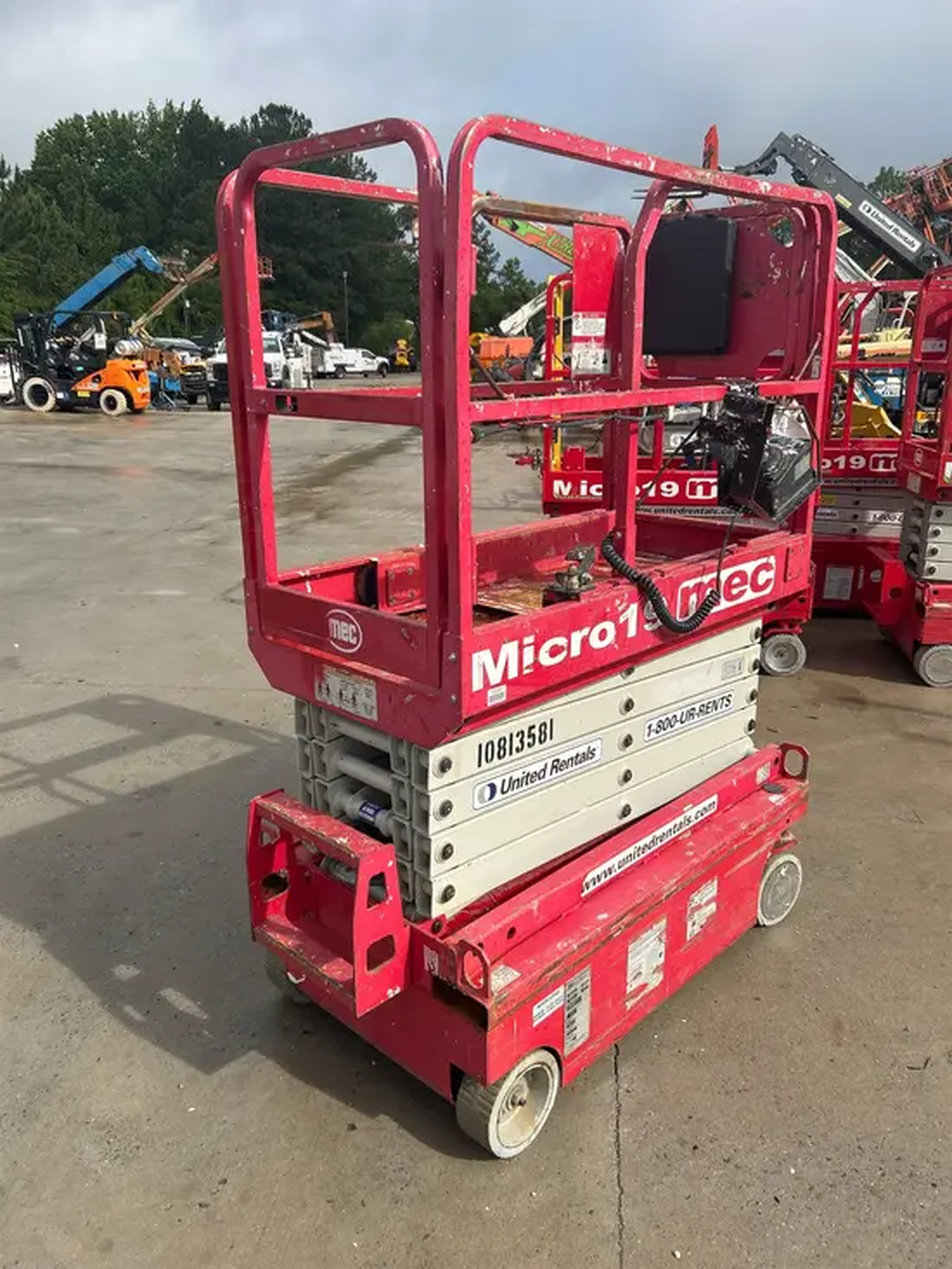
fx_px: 953
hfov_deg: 53.1
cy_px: 634
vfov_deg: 67.3
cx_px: 476
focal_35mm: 26
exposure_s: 1/3571
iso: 50
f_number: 1.5
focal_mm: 5.7
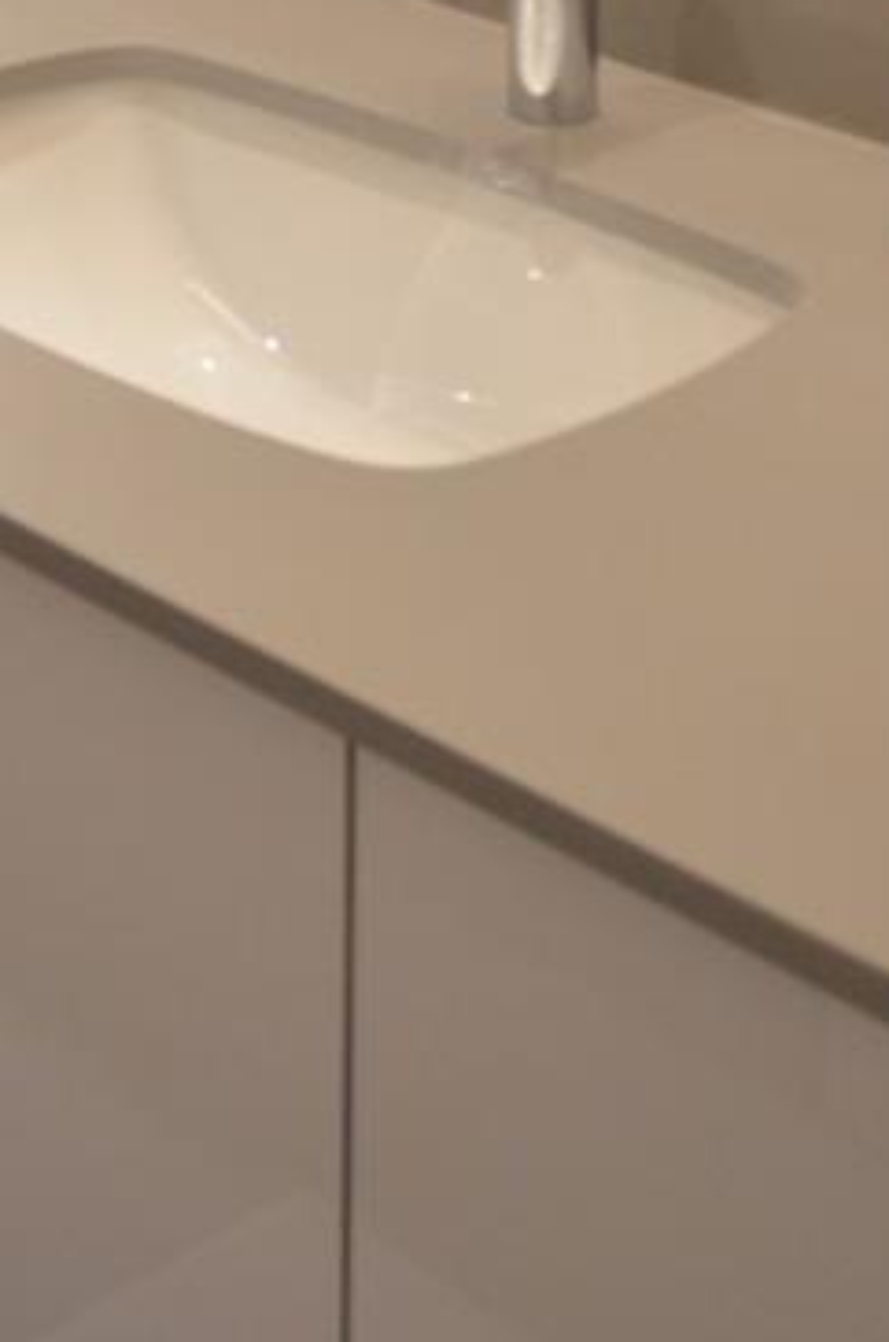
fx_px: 3312
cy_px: -424
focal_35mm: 89
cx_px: -74
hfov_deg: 14.9
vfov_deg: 20.8
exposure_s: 1/60
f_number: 4
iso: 720
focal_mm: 18
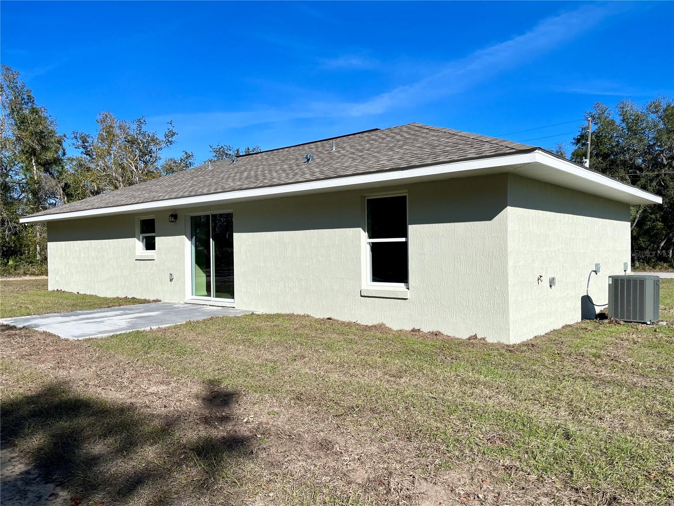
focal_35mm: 26
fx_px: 506
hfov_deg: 67.3
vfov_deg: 53.1
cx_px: 337
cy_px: 253
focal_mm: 5.1
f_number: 1.6
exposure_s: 1/5848
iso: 50
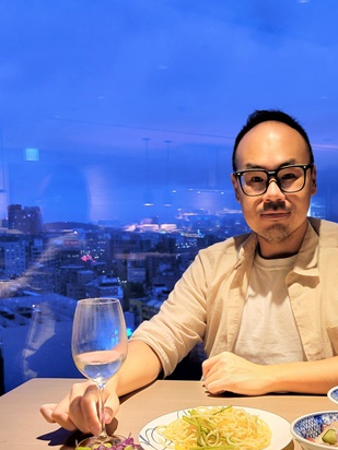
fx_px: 534
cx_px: 249
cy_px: 267
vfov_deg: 45.6
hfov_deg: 34.5
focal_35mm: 41
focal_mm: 5.4
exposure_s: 1/60
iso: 250
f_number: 1.8
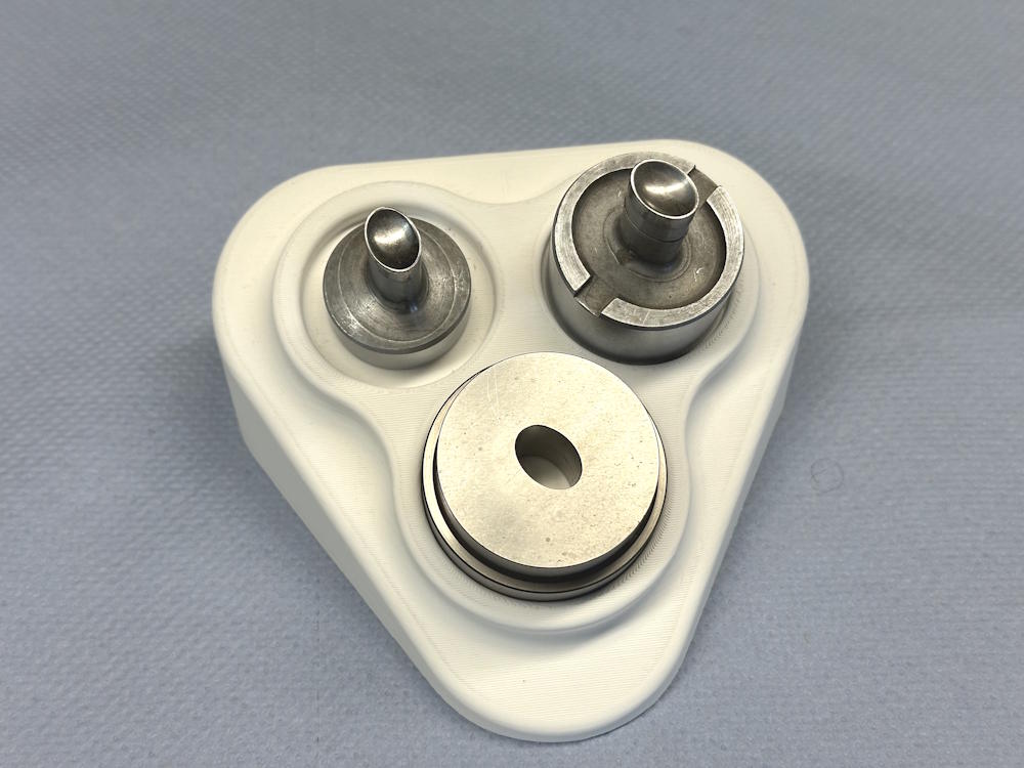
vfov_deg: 30.3
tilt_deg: -52.5
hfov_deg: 39.7
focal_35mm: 48
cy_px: 384
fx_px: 1420
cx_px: 512
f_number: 1.78
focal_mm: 6.86
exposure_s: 1/161
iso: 50
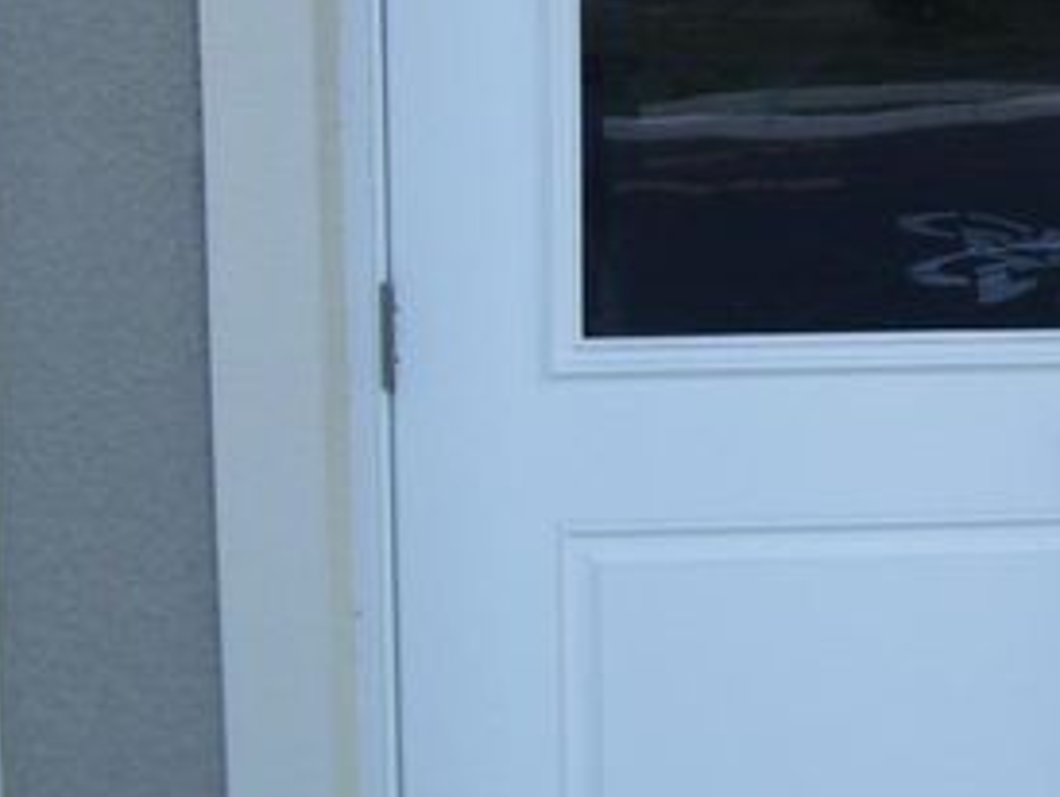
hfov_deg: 21.3
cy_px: 106
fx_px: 2758
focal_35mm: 90
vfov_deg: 16.3
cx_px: 921
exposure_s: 1/350
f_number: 2.7
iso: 80
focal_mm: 6
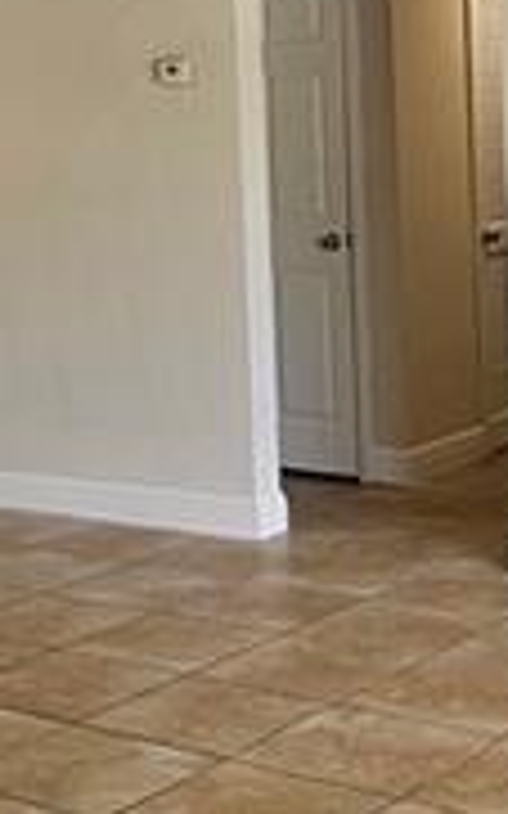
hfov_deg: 16.5
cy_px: 220
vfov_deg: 26.2
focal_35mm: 78
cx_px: 72
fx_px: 1729
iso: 50
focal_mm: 2.2
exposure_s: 1/60
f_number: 2.2
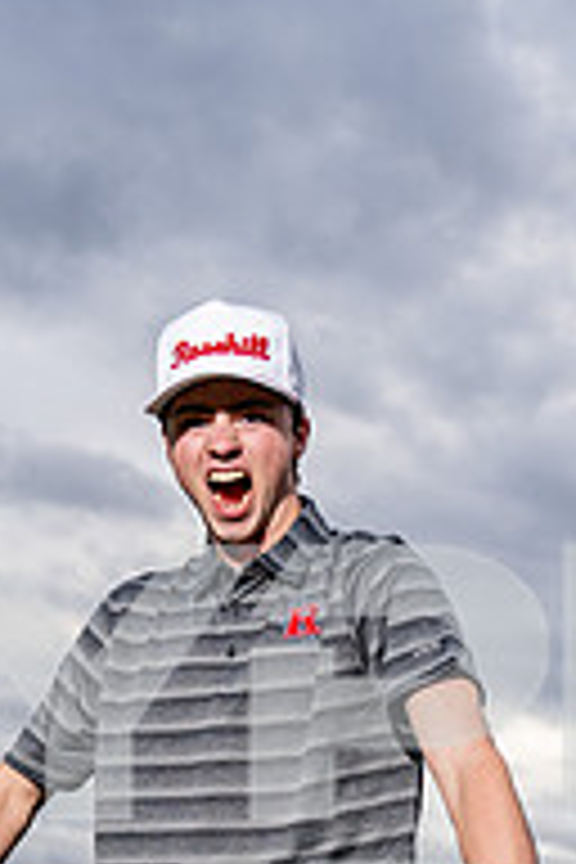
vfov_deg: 24.7
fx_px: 1800
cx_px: 207
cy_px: 1004
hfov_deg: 18.1
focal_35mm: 75
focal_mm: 32
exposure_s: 1/250
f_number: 4
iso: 100
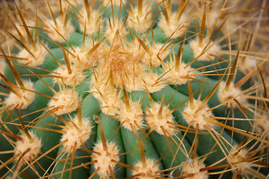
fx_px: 897
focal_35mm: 120
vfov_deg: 11.4
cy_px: 90
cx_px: 134
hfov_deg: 17.1
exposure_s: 1/640
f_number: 2.8
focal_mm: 80
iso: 160
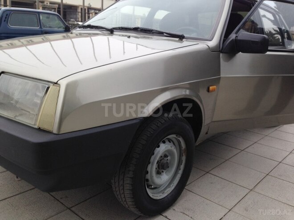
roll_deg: -3.0
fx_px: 280
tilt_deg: -14.5
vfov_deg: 42.9
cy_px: 110
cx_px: 147
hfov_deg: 55.4
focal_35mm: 33
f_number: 2.4
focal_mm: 4.12
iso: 50
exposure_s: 1/196
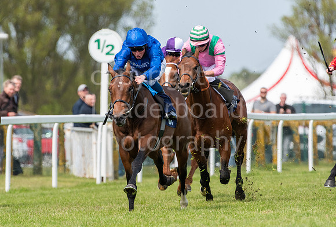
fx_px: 6272
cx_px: 152
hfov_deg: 3.1
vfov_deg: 2.1
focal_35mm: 669
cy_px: 105
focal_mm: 410
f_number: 6.3
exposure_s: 1/1600
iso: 640
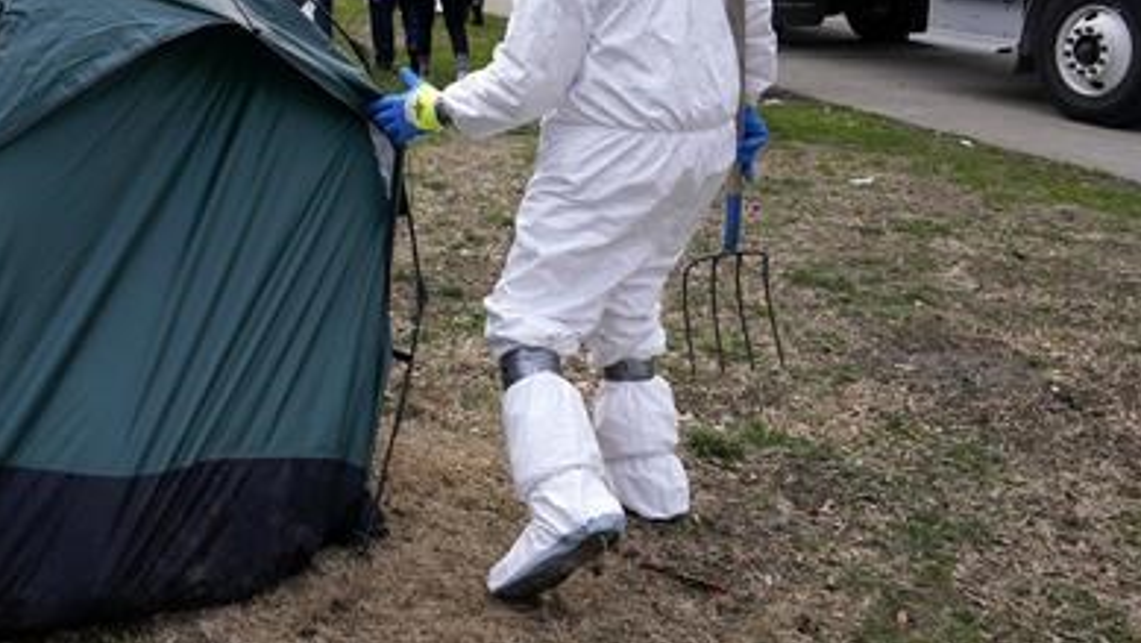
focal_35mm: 42
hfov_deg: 45.7
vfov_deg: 27.7
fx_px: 1271
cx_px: 220
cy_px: 107
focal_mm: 24
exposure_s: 1/800
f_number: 5
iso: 500
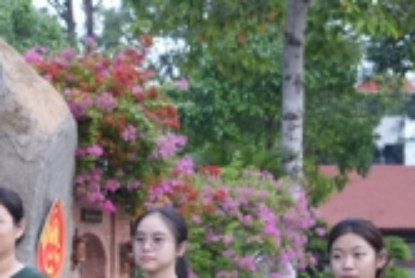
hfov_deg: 14.3
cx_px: -128
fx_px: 1581
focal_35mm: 137
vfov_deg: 9.9
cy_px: 312
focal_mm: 35
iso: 1250
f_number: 3.2
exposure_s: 1/320
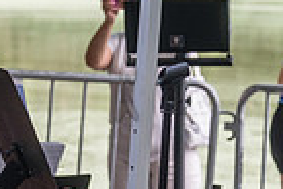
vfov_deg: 4.6
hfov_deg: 6.9
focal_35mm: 300
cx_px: 104
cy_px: 159
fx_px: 2358
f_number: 4
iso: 640
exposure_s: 1/1000
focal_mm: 60
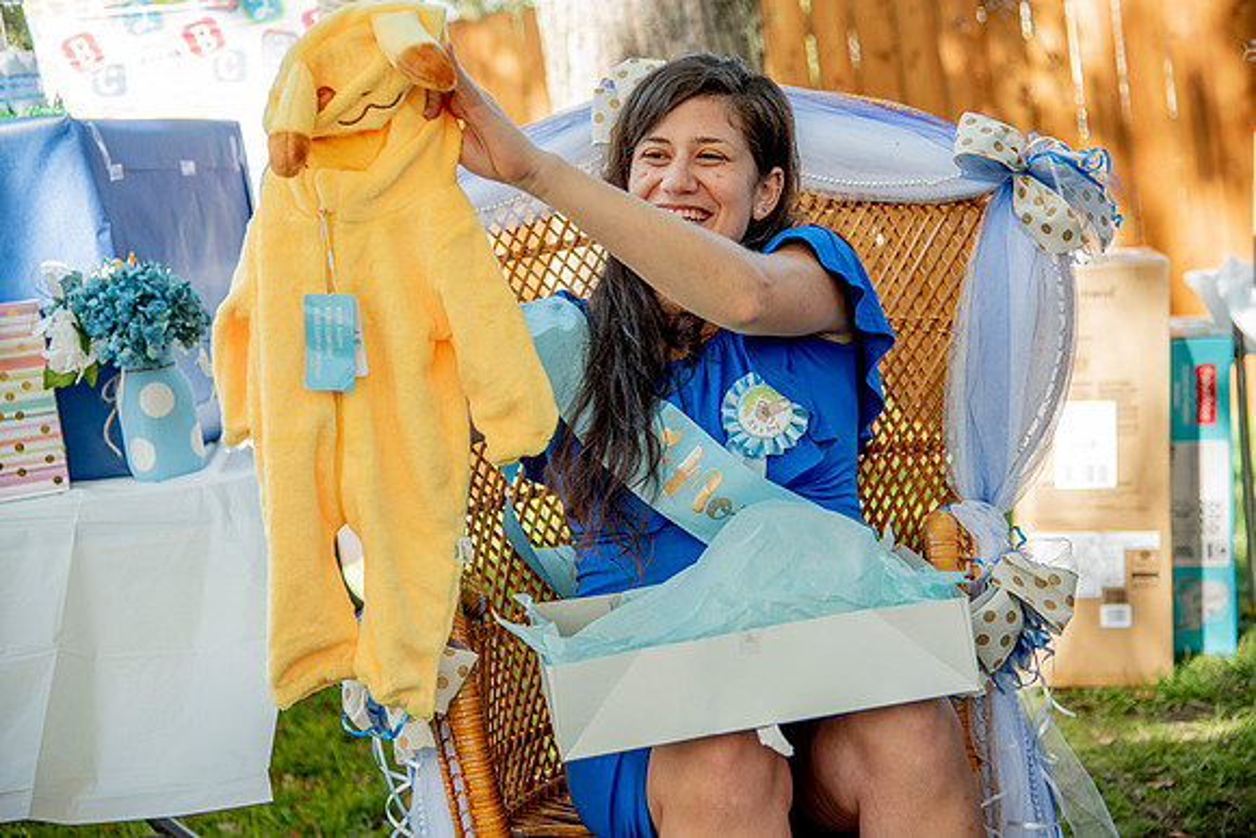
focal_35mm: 66
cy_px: 419
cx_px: 628
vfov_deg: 20.6
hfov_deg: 30.5
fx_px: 2303
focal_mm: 66
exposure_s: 1/125
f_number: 4
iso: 125
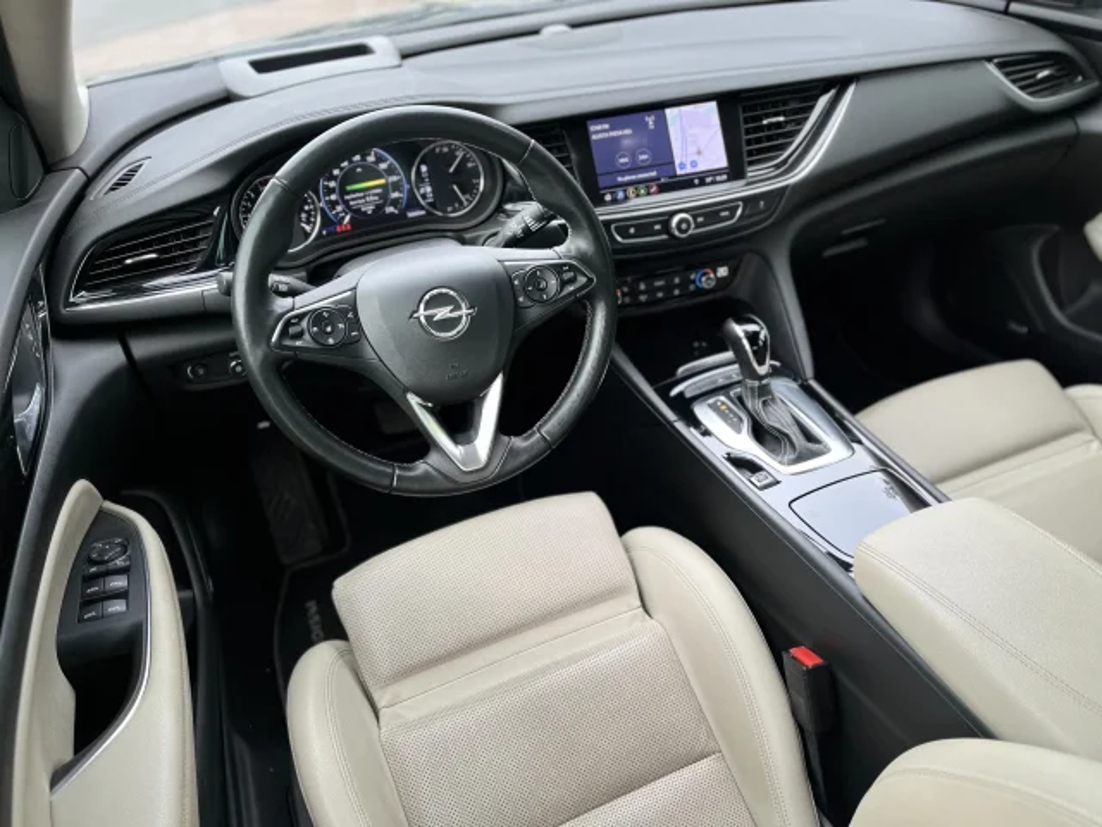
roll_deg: +6.4
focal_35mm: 26
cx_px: 551
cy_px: 414
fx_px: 828
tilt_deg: -36.7
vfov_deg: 53.1
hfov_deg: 67.3
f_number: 1.6
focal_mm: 5.1
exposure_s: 1/122
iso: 32
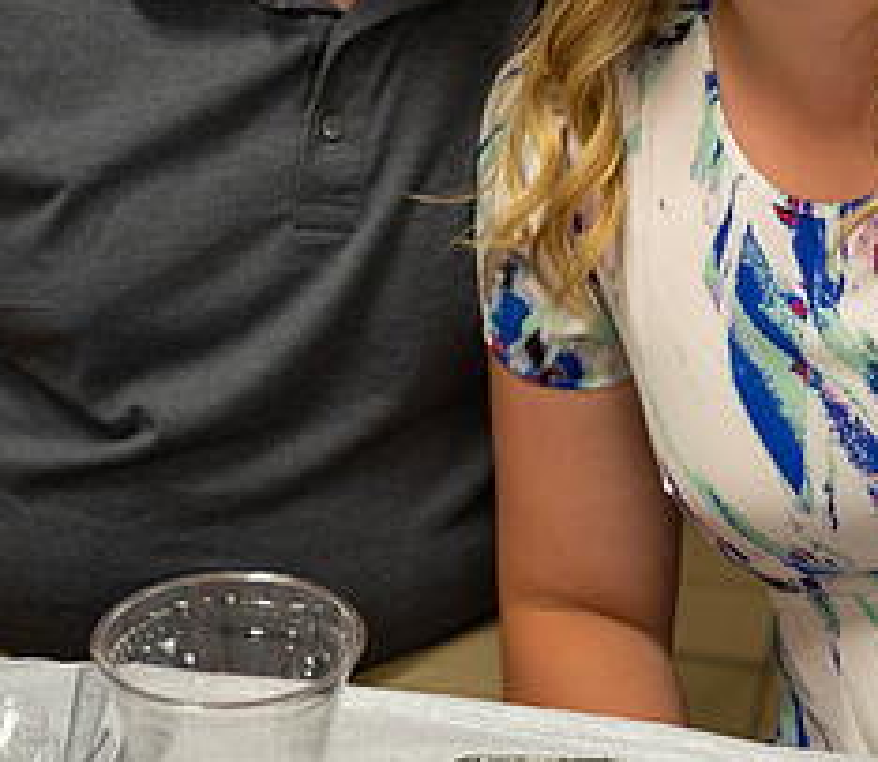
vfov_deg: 15.5
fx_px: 2767
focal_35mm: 103
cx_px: 613
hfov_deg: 18.0
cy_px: 49
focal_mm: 38
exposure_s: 1/125
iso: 1400
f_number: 2.8
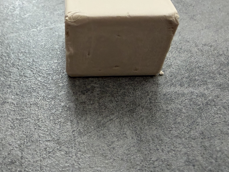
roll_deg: +1.9
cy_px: 63
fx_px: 218
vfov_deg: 42.6
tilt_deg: -44.8
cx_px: 120
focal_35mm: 33
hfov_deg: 55.3
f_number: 2.2
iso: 320
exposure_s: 1/69
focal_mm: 2.22
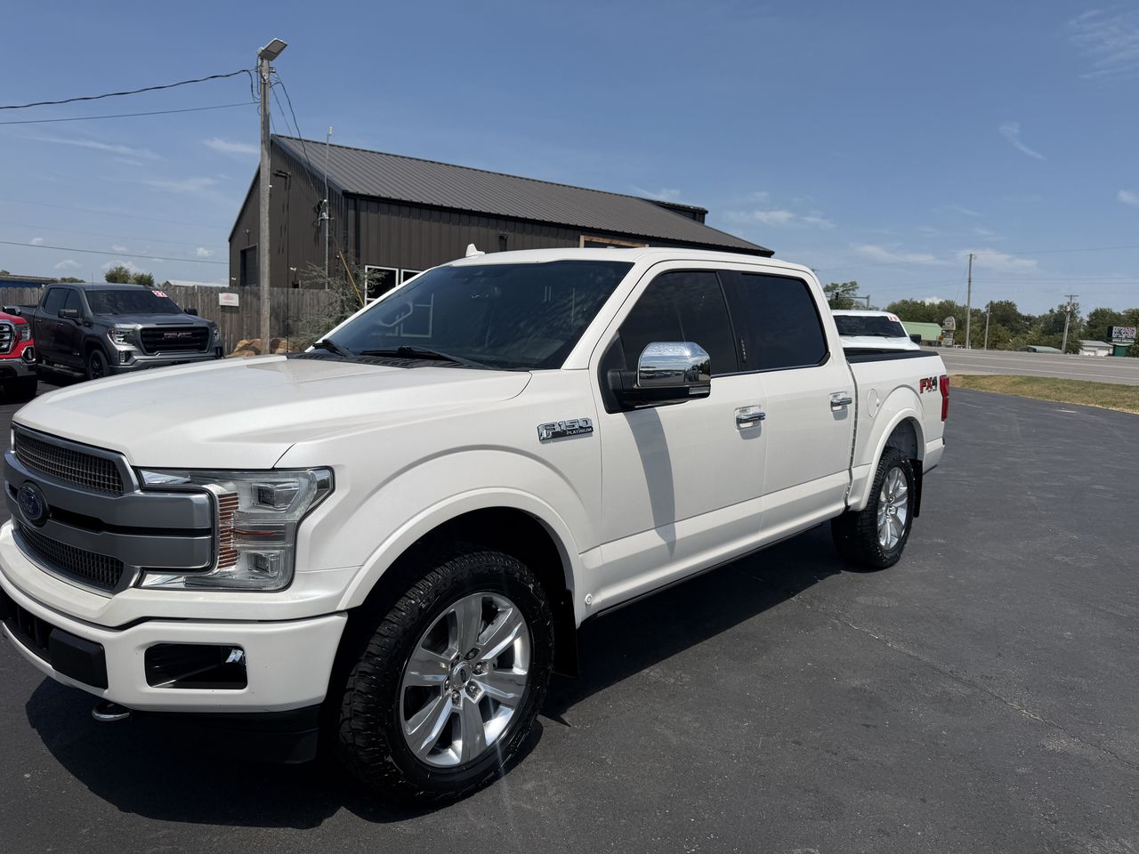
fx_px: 790
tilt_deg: -7.1
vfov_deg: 56.8
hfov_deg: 71.6
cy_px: 427
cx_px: 570
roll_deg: -4.0
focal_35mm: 24
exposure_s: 1/9091
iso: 80
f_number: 1.78
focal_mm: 6.76
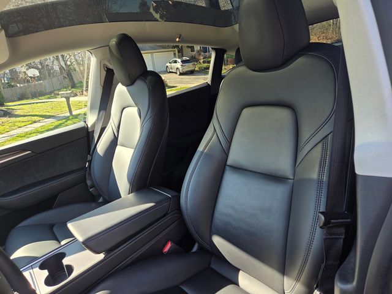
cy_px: 147
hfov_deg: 73.9
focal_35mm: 23
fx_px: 260
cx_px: 196
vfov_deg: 58.9
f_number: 1.8
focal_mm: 5.4
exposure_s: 1/180
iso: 40
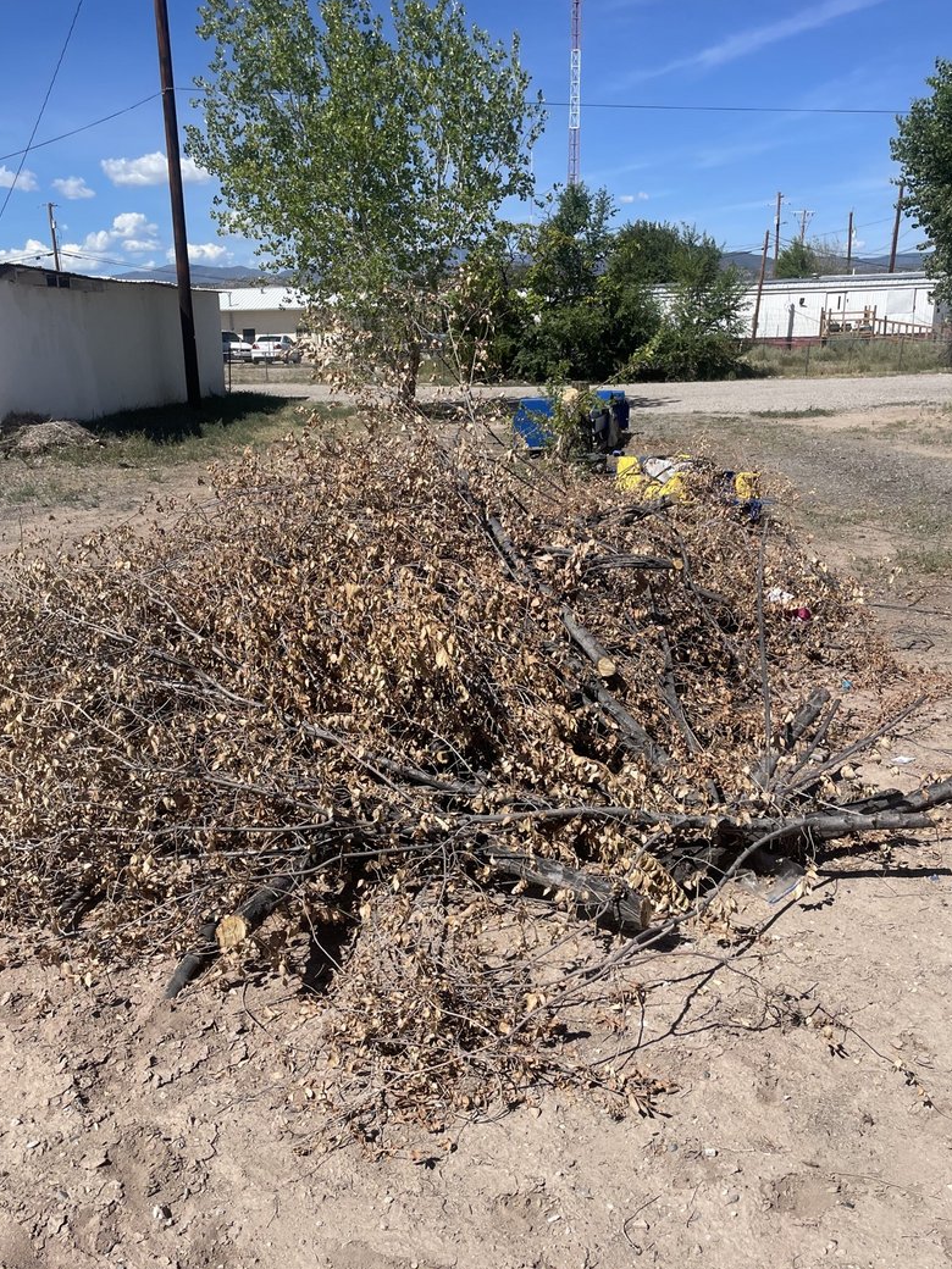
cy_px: 671
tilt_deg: -16.9
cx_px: 413
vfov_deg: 59.9
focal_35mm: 30
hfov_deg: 46.7
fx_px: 1100
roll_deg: +3.5
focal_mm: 4.2
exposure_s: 1/4000
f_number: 1.6
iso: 32
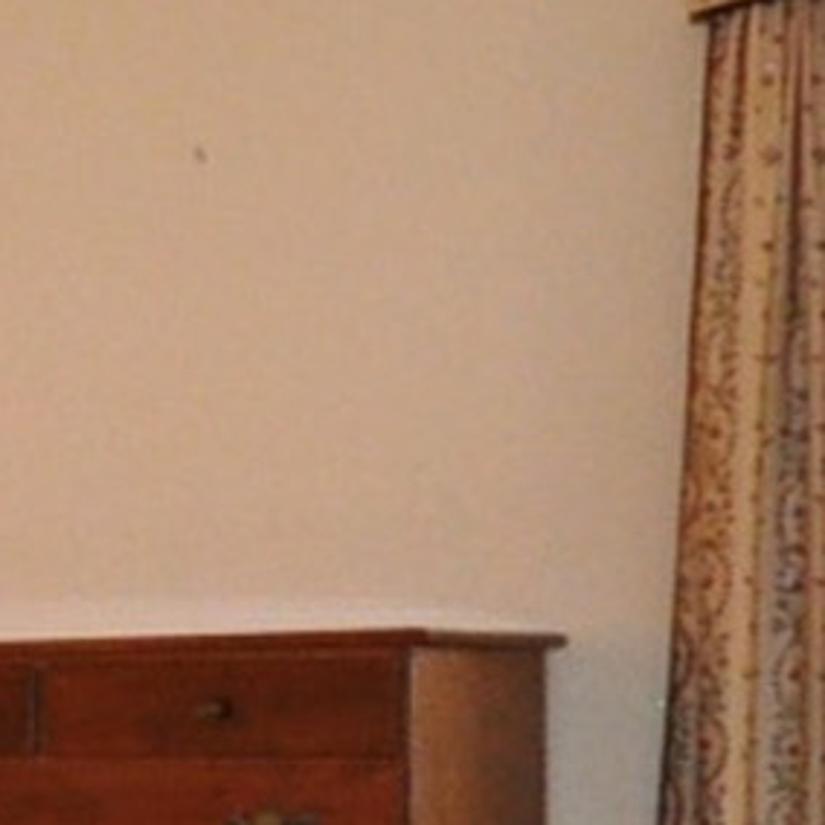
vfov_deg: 13.3
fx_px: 3505
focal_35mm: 130
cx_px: -1702
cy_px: 796
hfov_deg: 9.9
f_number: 4
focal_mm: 10
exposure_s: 1/60
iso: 1000
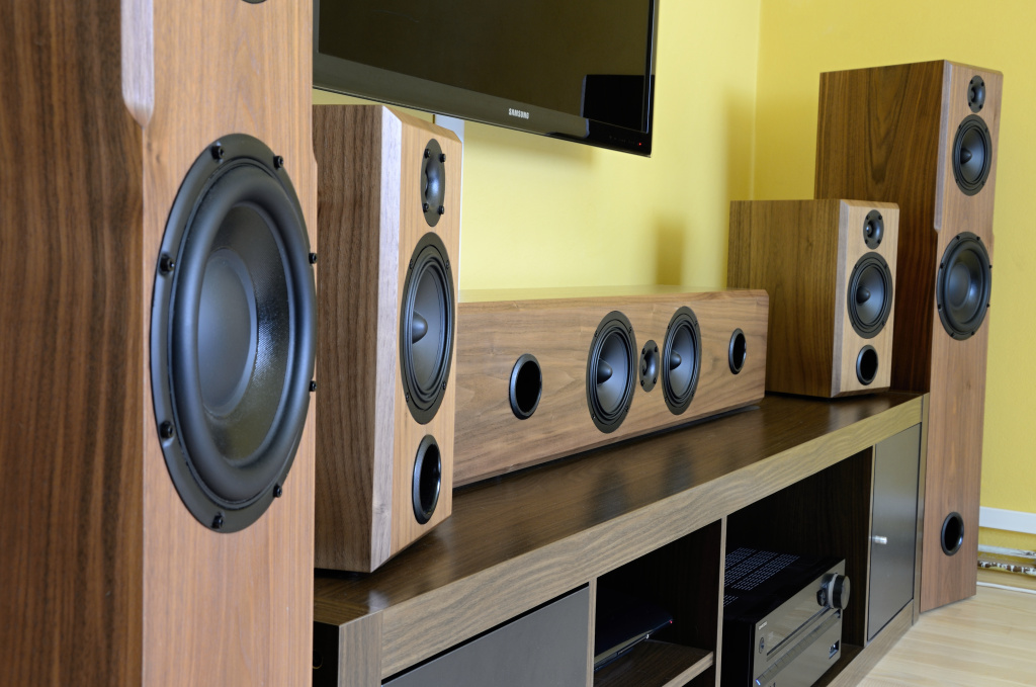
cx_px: 518
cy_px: 344
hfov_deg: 43.7
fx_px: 1293
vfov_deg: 29.8
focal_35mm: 45
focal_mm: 30
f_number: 13
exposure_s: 5
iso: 200
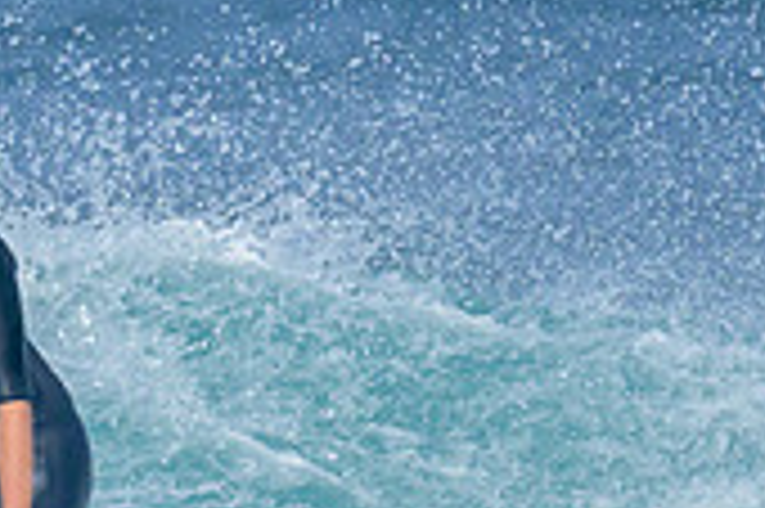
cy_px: 464
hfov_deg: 0.7
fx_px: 66829
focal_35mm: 3148
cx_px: 107
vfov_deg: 0.4
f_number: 11
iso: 900
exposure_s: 1/1600
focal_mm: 660
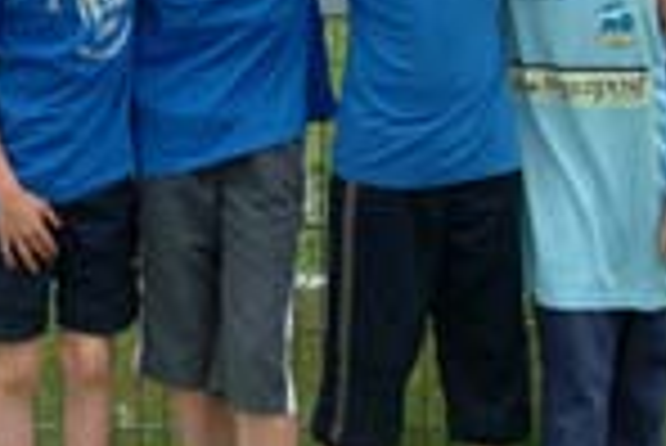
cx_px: 202
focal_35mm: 96
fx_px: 1769
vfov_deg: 14.2
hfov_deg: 21.2
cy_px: 63
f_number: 9.5
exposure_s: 1/350
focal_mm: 21
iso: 400
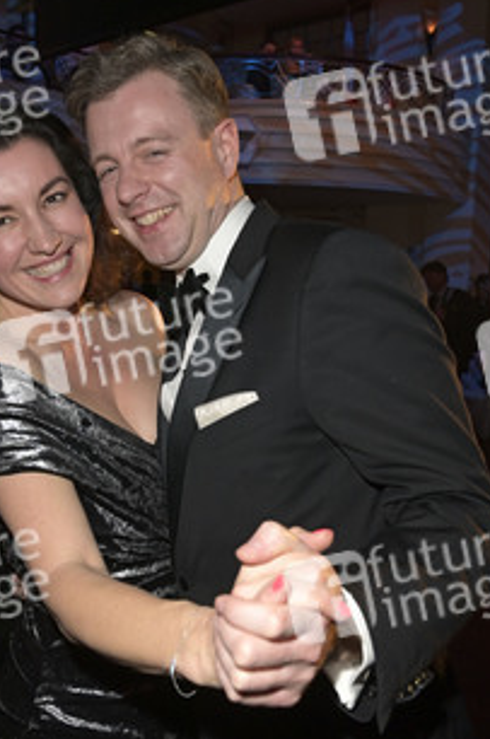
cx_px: 188
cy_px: 466
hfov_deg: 38.5
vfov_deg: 55.2
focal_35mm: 34
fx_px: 696
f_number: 5.6
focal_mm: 26
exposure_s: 1/160
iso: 1000
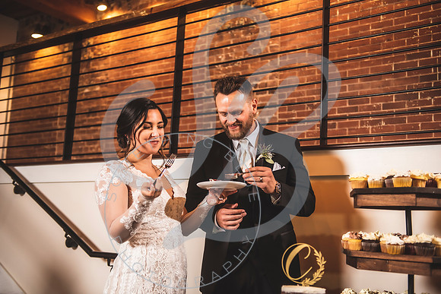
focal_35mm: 44
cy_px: 147
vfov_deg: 30.5
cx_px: 220
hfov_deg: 44.5
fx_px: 539
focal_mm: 44
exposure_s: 1/125
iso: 500
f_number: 2.8
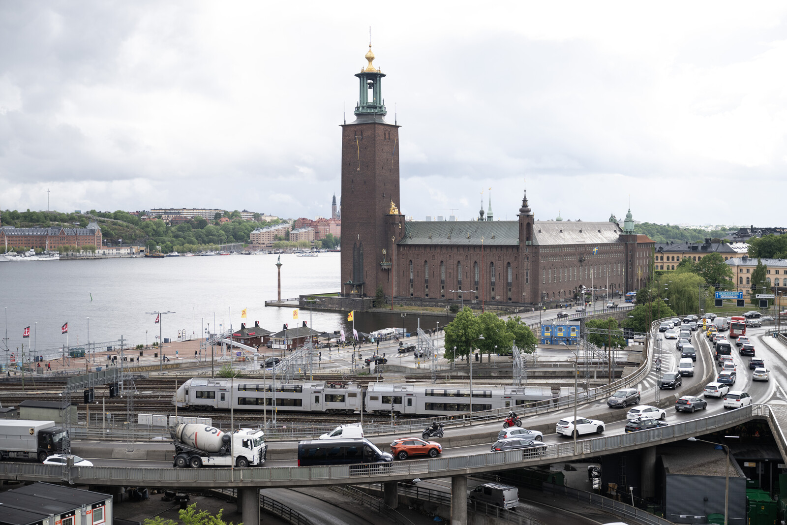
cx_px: 394
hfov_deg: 45.4
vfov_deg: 31.2
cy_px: 262
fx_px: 940
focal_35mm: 43
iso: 400
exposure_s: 1/2000
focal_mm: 43
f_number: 2.8
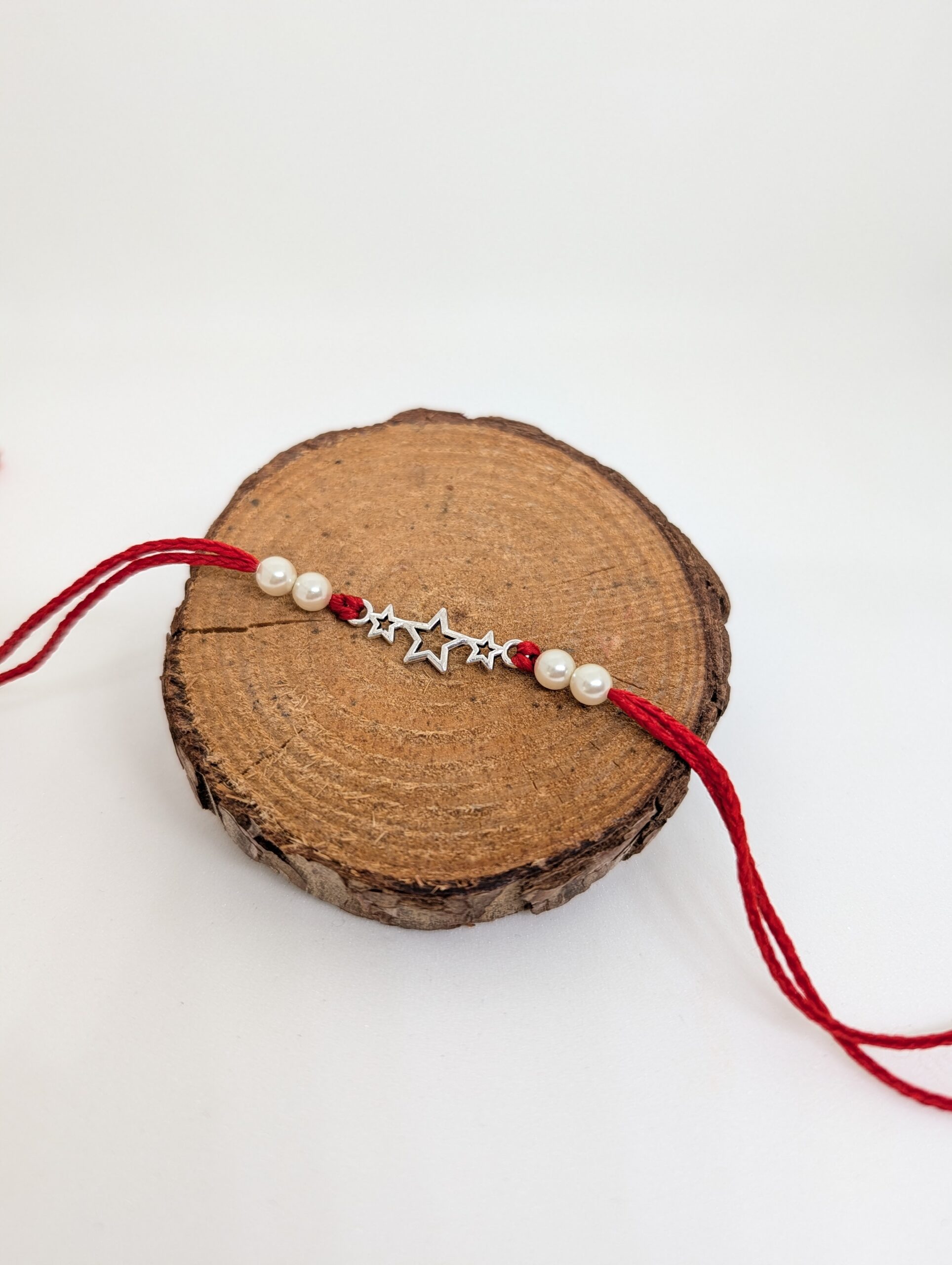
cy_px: 632
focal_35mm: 24
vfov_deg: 71.5
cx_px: 476
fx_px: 878
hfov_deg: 56.9
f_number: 1.68
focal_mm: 6.9
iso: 51
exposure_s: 1/42.7
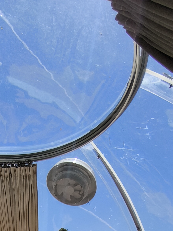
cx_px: 27
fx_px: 340
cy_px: 333
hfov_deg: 27.8
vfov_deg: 27.7
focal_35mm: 51
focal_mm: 1.91
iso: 50
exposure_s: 1/3213
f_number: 2.2
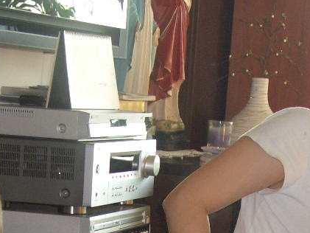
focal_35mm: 161
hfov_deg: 12.3
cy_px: 341
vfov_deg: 9.0
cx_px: 171
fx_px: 1442
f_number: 3.2
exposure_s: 1/60
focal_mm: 11.3
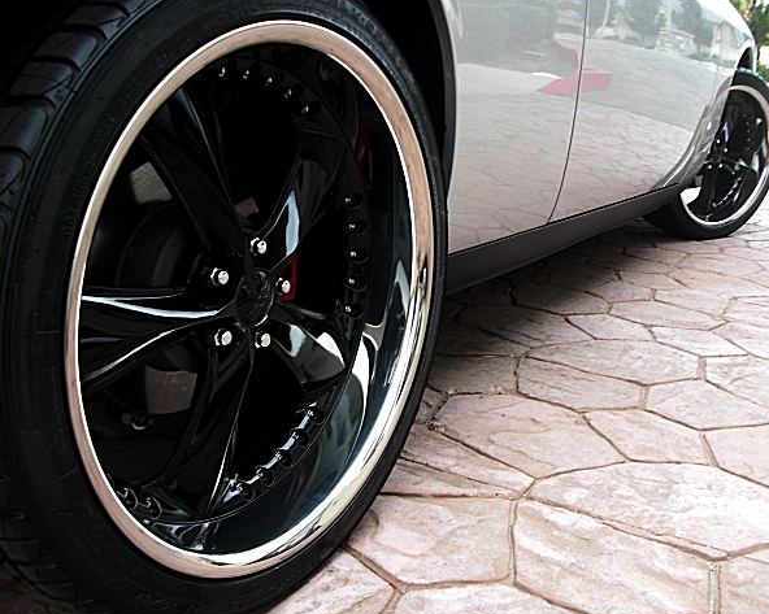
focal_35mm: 38
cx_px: 405
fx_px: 864
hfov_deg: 47.9
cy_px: 309
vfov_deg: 39.1
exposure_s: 1/80
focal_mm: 6.3
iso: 50
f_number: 2.8
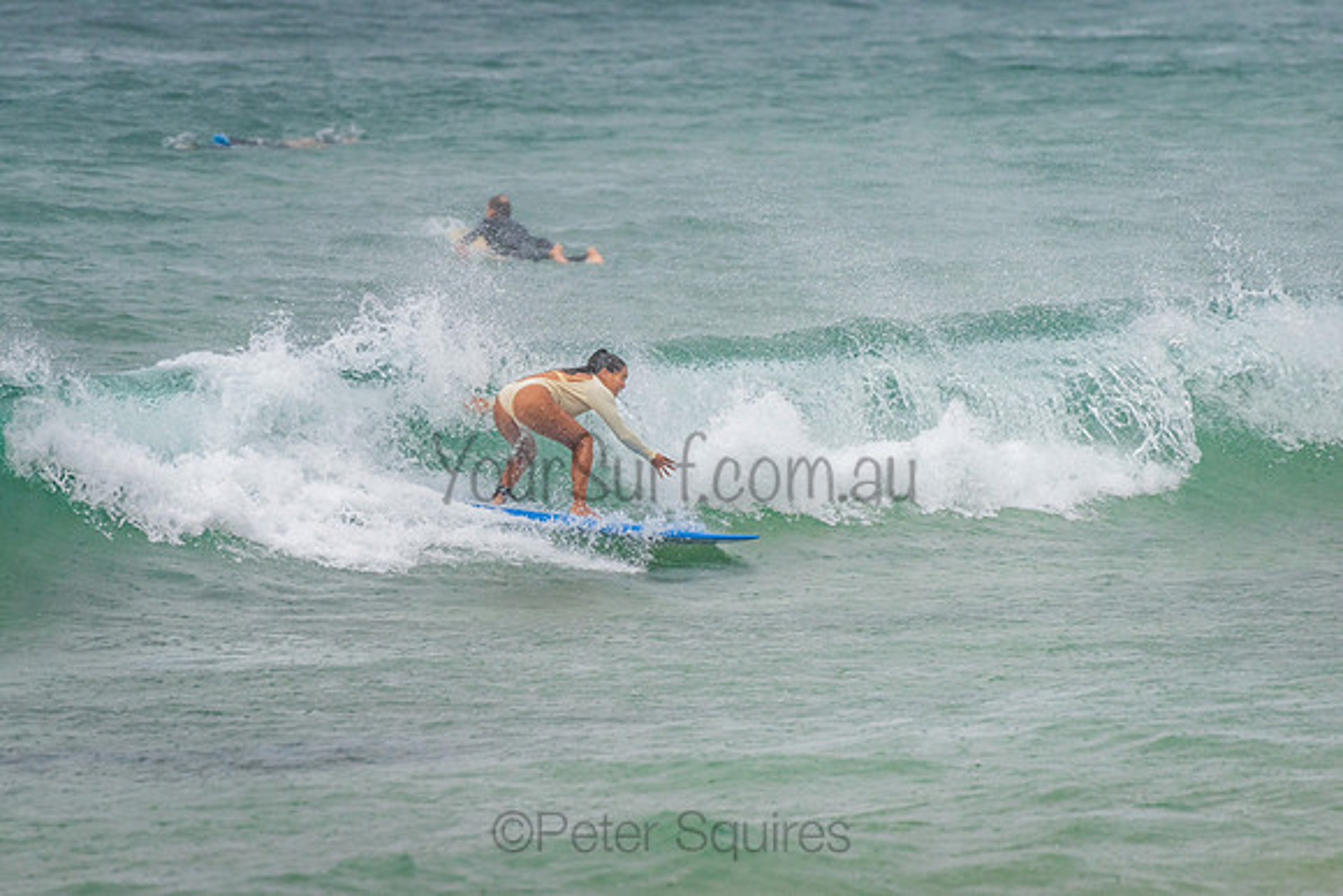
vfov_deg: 2.2
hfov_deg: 3.4
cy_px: 445
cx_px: 521
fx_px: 22844
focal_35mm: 612
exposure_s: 1/320
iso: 450
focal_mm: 500
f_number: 5.6
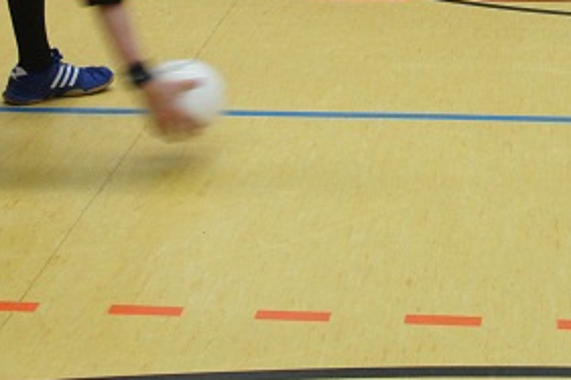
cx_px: 313
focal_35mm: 128
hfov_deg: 16.0
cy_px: -96
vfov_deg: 10.5
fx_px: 2029
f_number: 4
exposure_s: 1/125
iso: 1600
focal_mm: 30
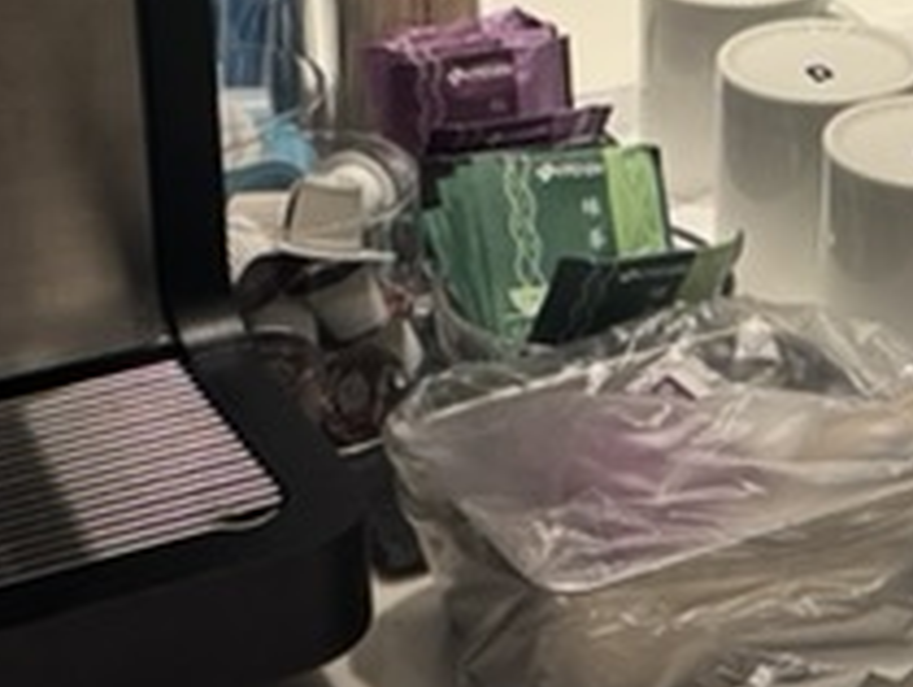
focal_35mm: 117
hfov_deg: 16.8
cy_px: -100
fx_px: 3089
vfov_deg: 12.4
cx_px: 591
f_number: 1.78
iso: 200
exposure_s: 1/100
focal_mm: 6.76
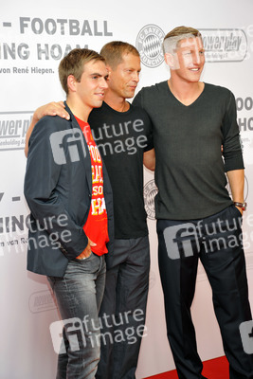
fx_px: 948
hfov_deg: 15.2
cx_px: 126
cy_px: 190
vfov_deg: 22.6
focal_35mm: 90
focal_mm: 90
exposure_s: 1/200
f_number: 5.6
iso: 1000
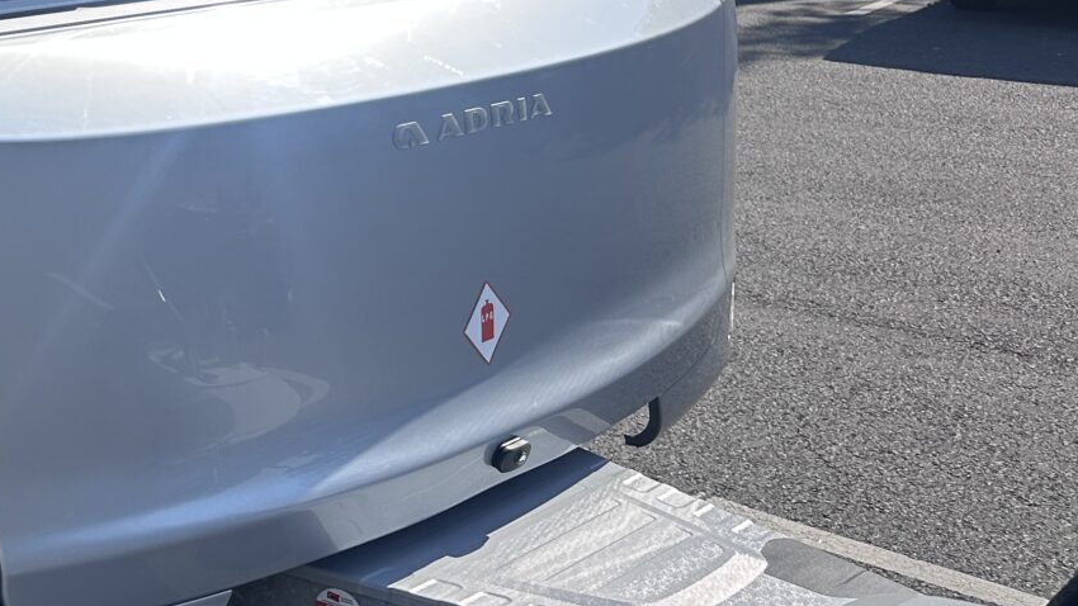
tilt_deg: -4.3
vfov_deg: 18.3
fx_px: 1801
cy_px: -82
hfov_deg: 29.2
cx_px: -180
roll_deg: +0.2
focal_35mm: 63
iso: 80
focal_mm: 6.86
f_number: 1.78
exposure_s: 1/3861
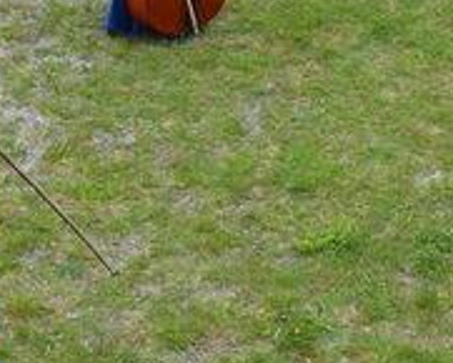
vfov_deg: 8.6
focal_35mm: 179
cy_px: 51
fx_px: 2401
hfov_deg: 10.6
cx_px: 513
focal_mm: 32
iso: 220
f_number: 5.6
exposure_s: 1/125
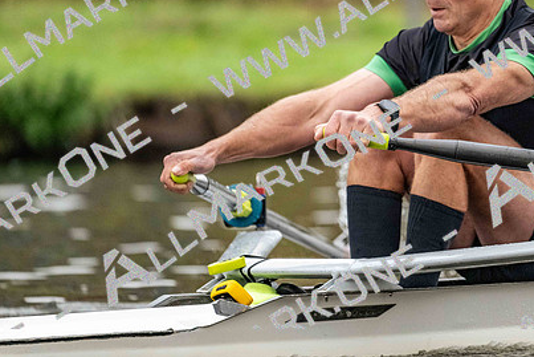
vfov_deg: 2.4
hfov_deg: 3.6
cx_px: 372
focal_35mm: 575
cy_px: 102
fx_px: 8532
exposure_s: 1/2500
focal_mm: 400
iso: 5000
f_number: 4.5
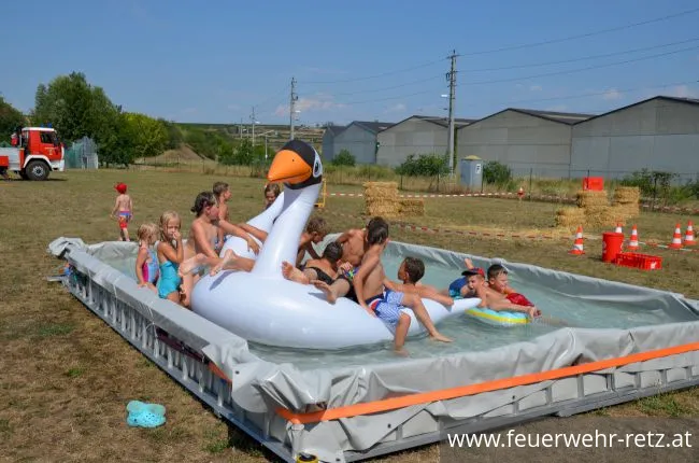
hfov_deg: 53.2
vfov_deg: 36.7
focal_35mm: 36
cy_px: 232
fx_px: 697
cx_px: 350
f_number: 10
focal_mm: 24
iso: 100
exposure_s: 1/400
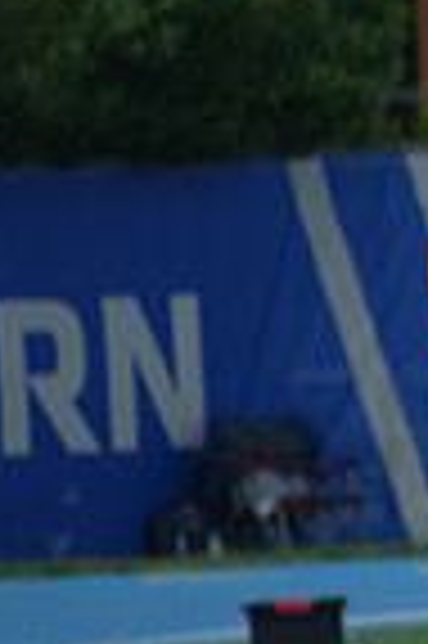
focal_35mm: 1625
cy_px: 376
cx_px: 1149
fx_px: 29047
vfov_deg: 1.3
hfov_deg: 0.8
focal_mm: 400
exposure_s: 1/2500
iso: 400
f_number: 5.6
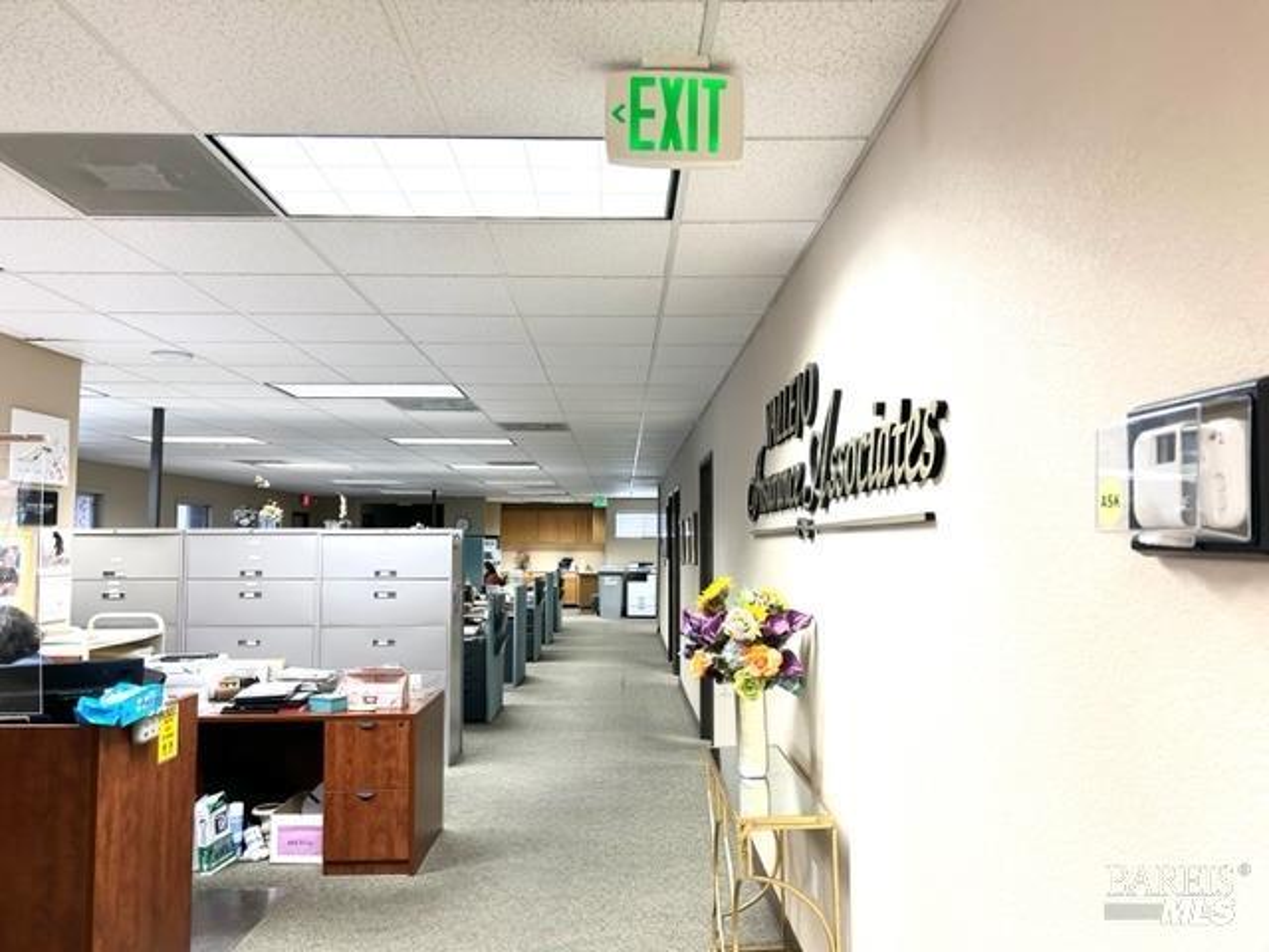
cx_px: 634
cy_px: 476
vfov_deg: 53.1
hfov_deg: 67.3
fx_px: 953
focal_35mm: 26
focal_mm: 5.7
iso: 100
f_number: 1.5
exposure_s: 1/60
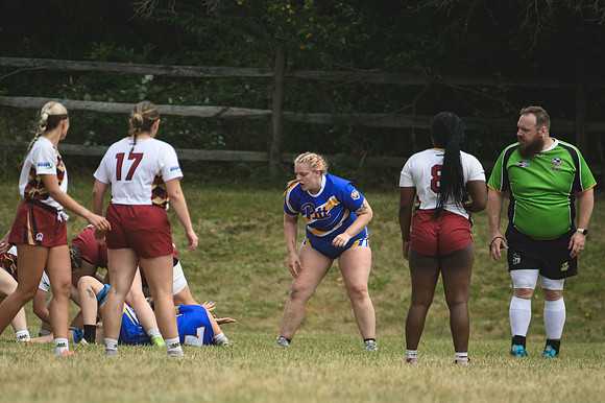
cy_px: 202
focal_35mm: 900
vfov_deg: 1.5
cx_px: 302
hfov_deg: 2.3
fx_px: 15116
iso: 400
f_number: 6.3
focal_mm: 600
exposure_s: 1/1000
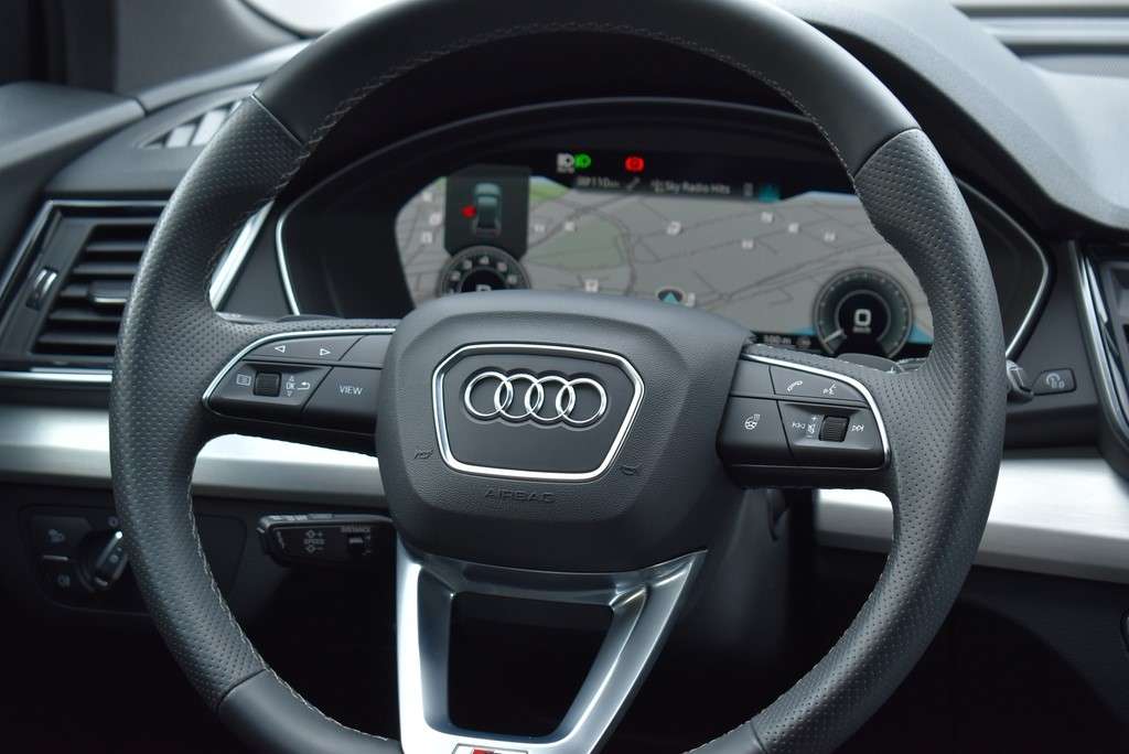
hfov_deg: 24.6
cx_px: 564
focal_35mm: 82
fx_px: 2589
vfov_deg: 16.6
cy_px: 377
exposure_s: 1/60
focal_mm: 55
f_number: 5.6
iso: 560
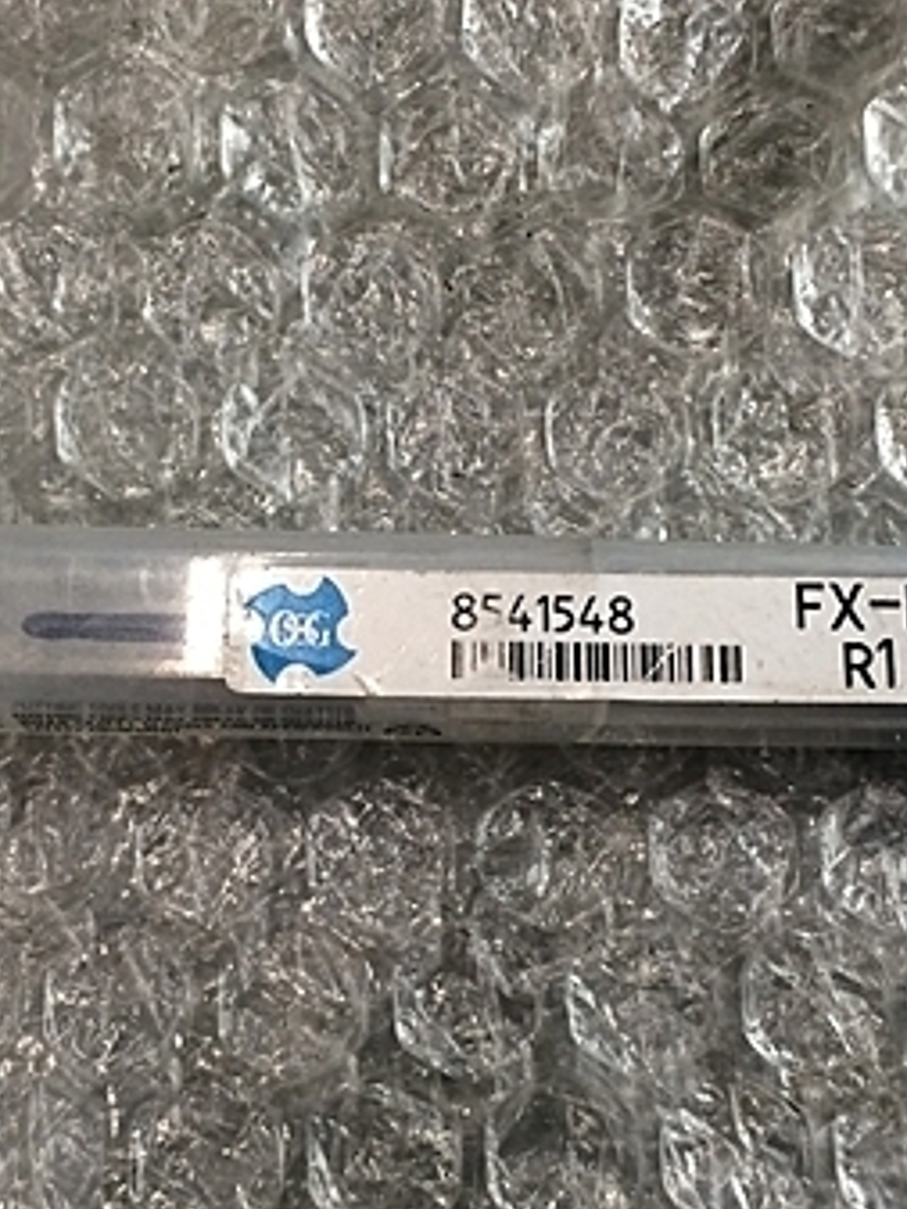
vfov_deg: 34.9
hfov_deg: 26.6
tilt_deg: -80.1
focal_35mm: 55
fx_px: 1920
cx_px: 402
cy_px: 635
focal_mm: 4.15
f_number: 2.2
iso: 64
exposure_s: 1/30
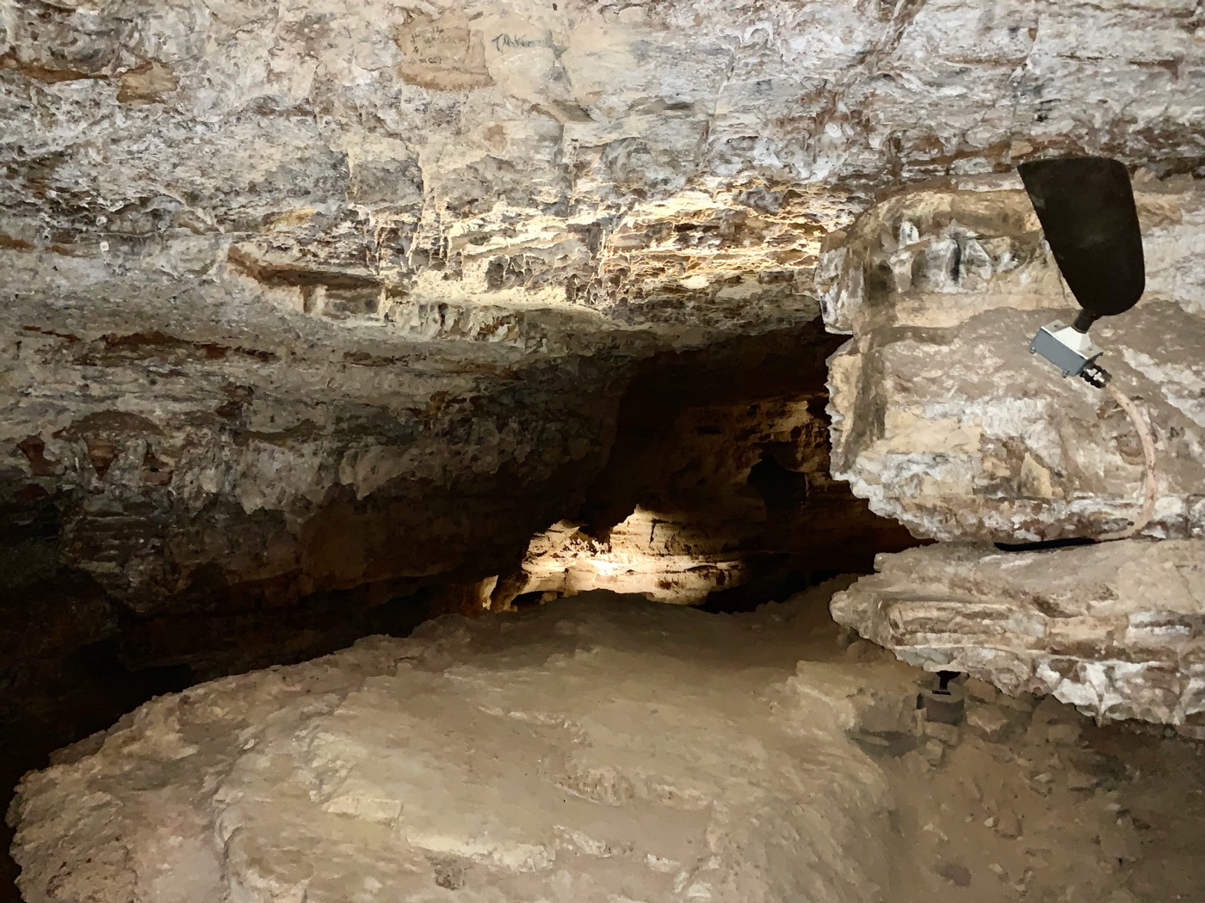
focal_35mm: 26
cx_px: 602
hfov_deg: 67.3
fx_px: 905
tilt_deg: -3.2
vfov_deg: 53.1
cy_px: 452
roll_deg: +0.5
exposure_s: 1/4
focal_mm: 4.25
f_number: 1.8
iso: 400
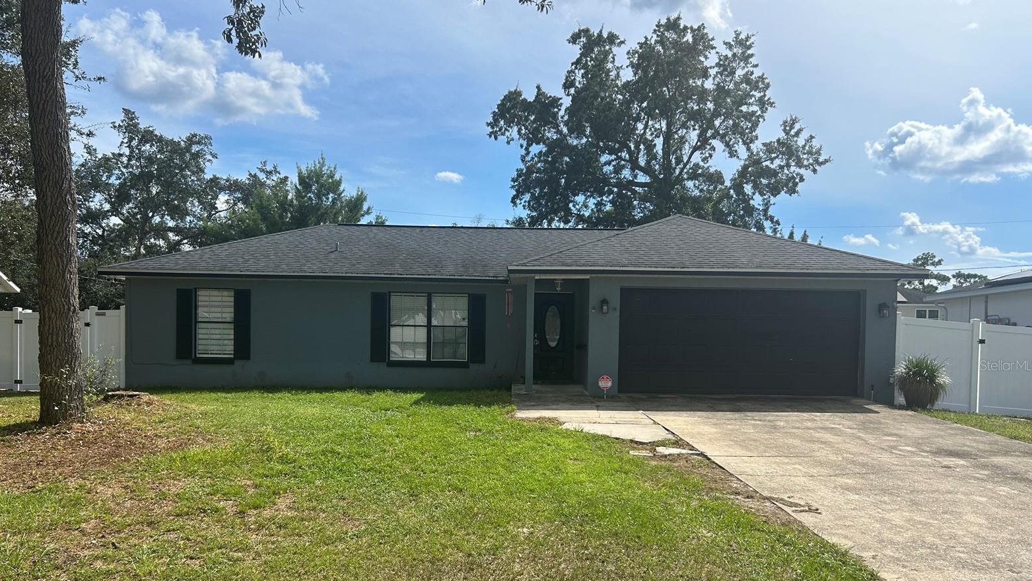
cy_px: 365
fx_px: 794
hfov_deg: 66.1
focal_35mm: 29
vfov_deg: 39.9
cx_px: 514
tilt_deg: -1.0
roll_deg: -0.8
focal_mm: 5.7
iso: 50
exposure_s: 1/4274
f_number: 1.5
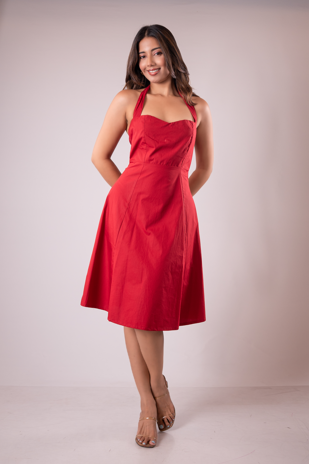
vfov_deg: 53.1
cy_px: 232
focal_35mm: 36
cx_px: 154
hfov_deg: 36.9
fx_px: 463
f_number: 2.8
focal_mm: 24
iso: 160
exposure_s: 1/200
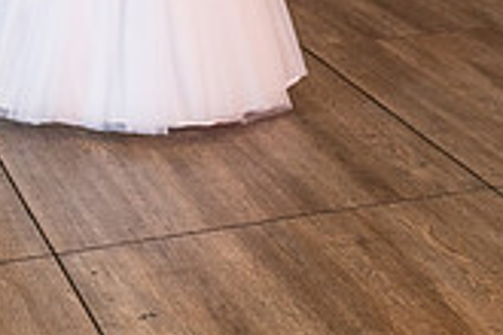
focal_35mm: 109
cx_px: 85
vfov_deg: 11.8
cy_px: -224
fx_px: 1523
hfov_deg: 18.5
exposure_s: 1/200
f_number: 3.5
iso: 800
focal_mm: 31
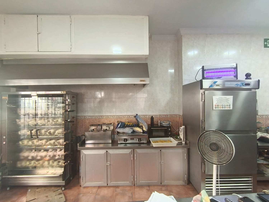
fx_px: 132
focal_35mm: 17
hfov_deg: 91.0
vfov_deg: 74.7
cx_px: 134
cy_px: 101
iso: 323
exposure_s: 1/50
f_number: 2.2
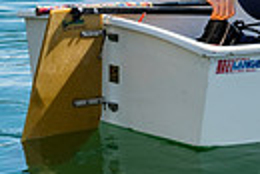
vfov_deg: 3.8
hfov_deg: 5.7
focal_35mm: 362
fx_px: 2617
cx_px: 244
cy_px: -181
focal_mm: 79
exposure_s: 1/200
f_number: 10
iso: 250
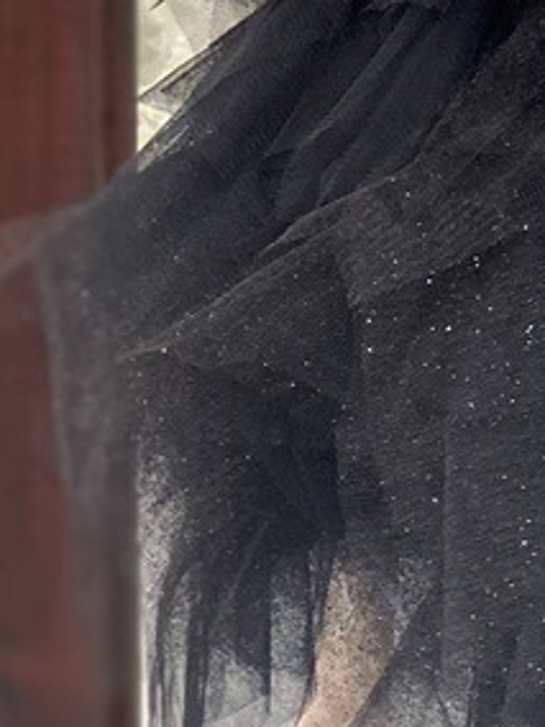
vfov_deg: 15.2
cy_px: -298
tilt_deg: -13.0
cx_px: 906
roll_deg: -2.8
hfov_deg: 11.5
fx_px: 2561
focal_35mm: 122
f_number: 1.8
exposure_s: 1/50
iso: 250
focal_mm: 4.25
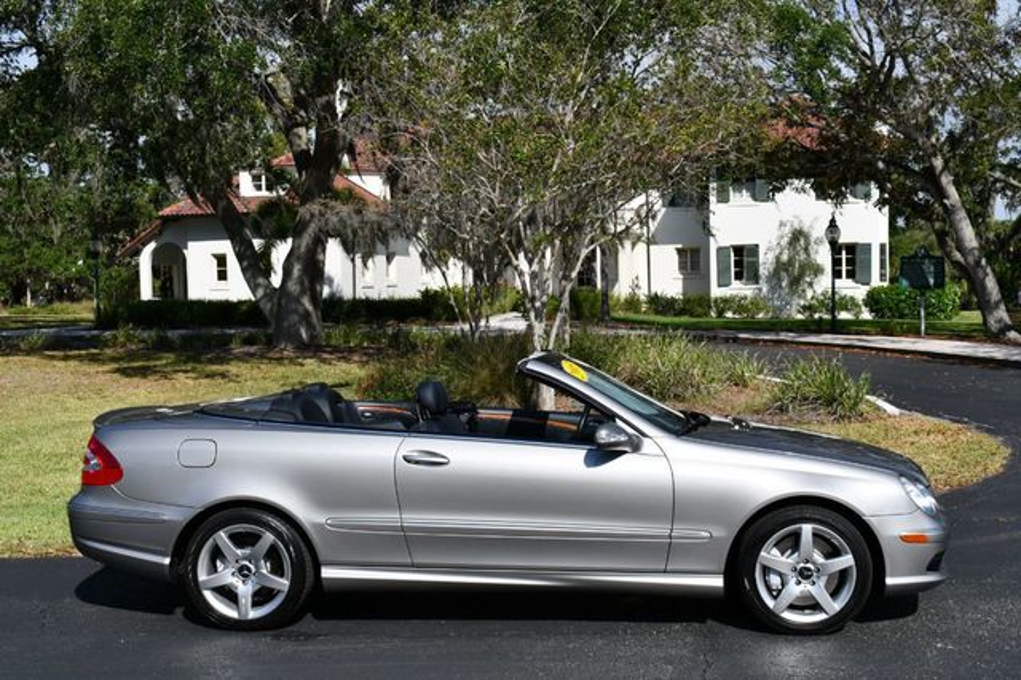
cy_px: 340
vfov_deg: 29.2
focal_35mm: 46
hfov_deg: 42.8
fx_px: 1304
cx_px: 510
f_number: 9
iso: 100
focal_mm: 31
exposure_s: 1/400
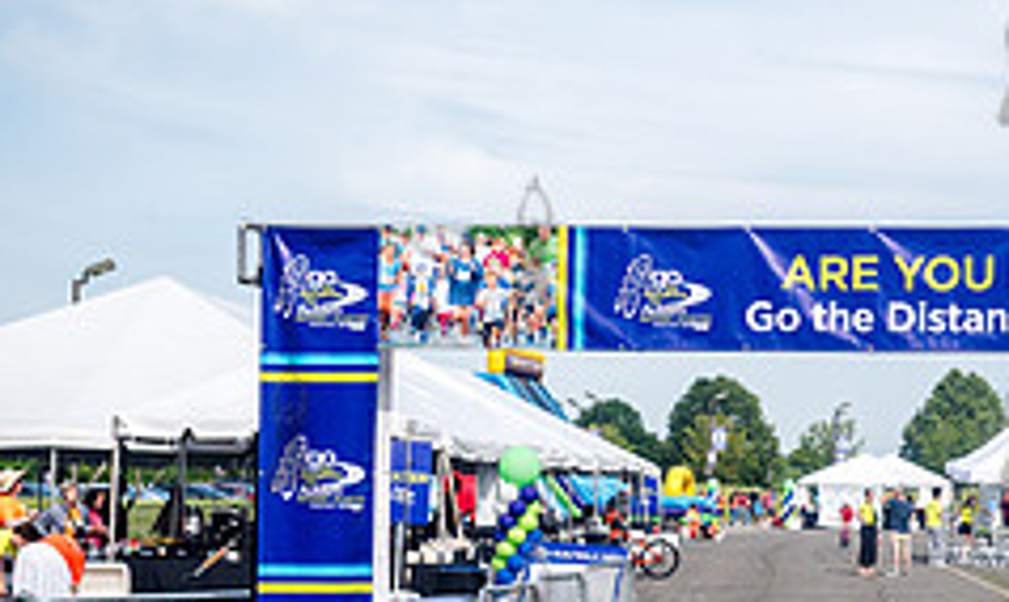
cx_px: 1022
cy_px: 468
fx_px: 2390
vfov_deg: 14.3
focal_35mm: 88
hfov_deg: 22.8
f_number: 5
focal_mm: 35
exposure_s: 1/3200
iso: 250
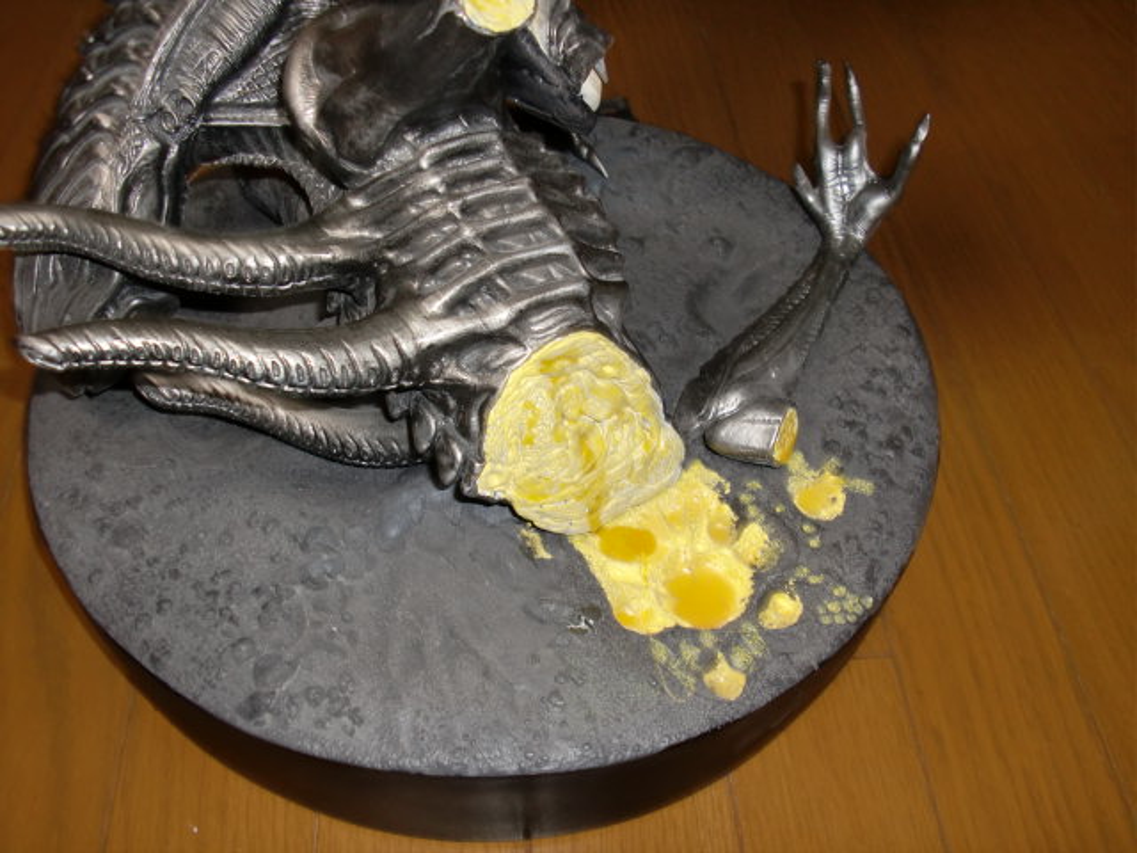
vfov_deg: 39.7
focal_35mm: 36
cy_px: 426
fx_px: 1182
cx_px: 568
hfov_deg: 51.4
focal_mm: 6.3
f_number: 2.8
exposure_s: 1/30
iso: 160
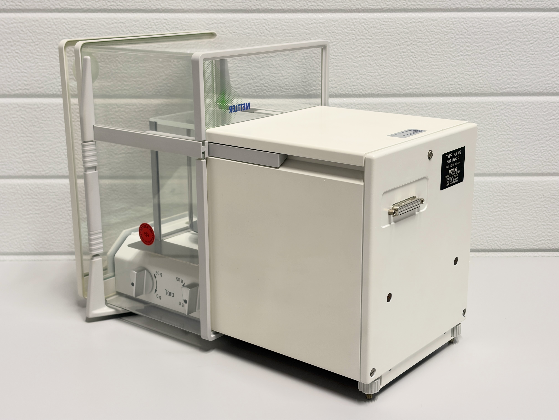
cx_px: 280
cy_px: 210
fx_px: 840
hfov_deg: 36.8
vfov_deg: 28.0
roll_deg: +0.6
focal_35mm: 52
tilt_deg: -15.3
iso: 64
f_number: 1.6
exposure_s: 1/50
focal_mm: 5.96
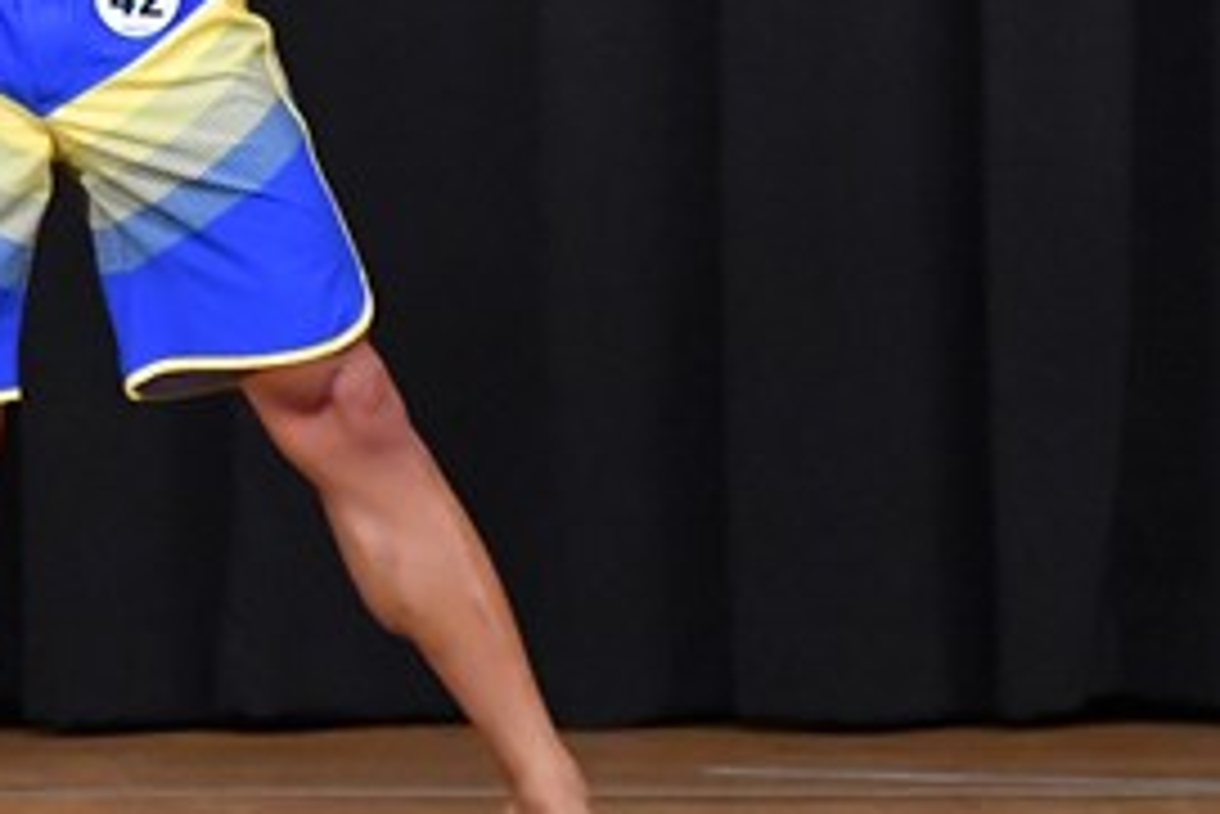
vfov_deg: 2.2
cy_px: 139
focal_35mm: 620
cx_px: 205
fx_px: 21021
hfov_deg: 3.3
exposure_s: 1/400
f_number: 5.6
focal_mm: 145
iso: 8000
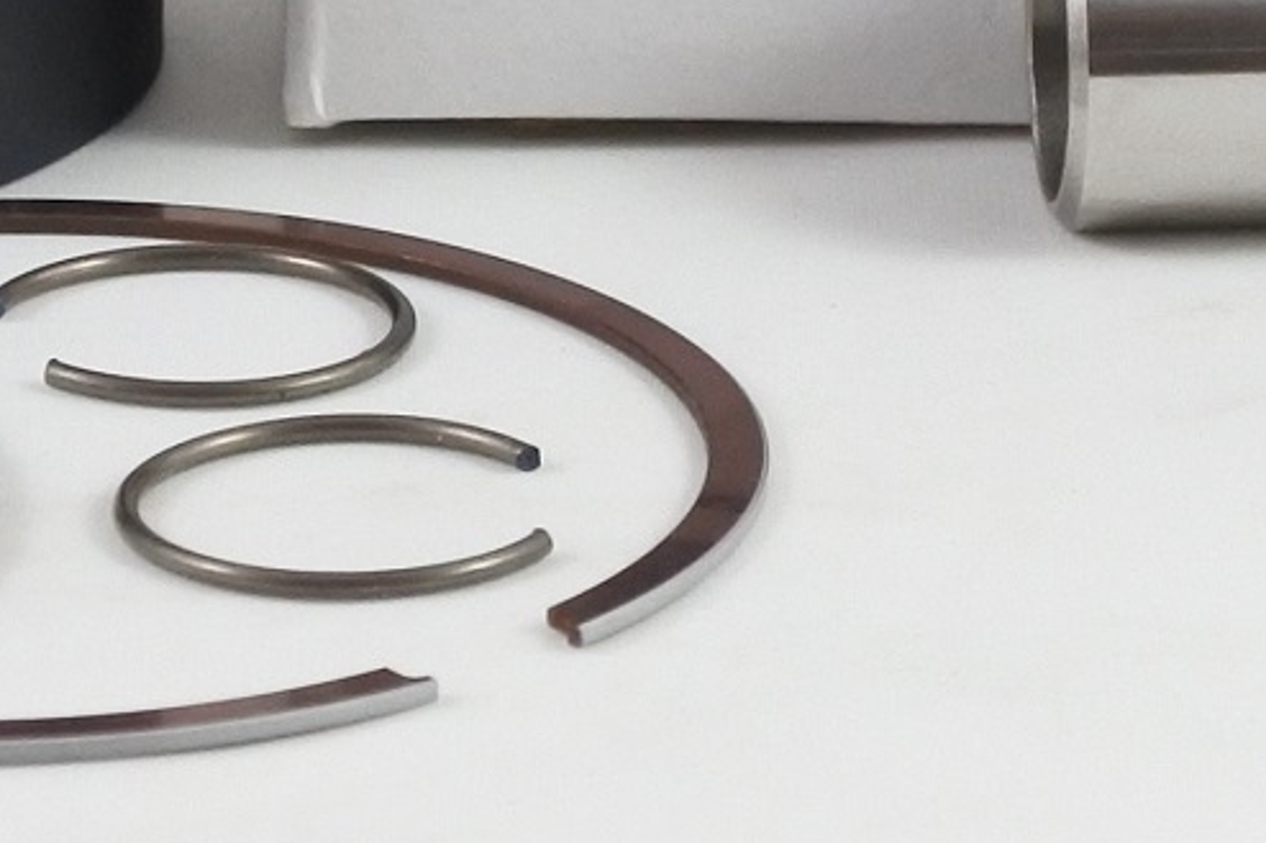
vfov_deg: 8.2
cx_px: 290
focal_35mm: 163
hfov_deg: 12.6
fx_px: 5730
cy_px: -497
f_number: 4.5
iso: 560
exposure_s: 1/125
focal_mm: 16.1
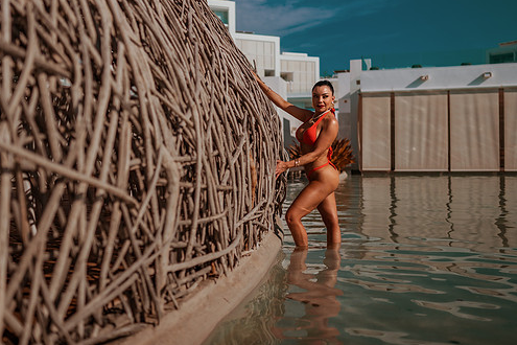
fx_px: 589
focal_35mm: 41
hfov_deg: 47.4
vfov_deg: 32.6
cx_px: 245
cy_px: 156
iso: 50
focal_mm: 35
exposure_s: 1/8000
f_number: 2
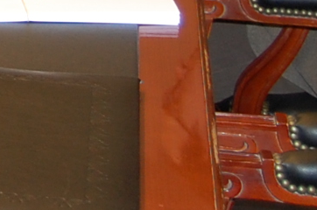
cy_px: -418
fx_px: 2136
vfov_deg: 5.3
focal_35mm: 243
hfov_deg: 7.7
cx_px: -540
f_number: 4
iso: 400
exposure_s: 1/60
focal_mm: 26
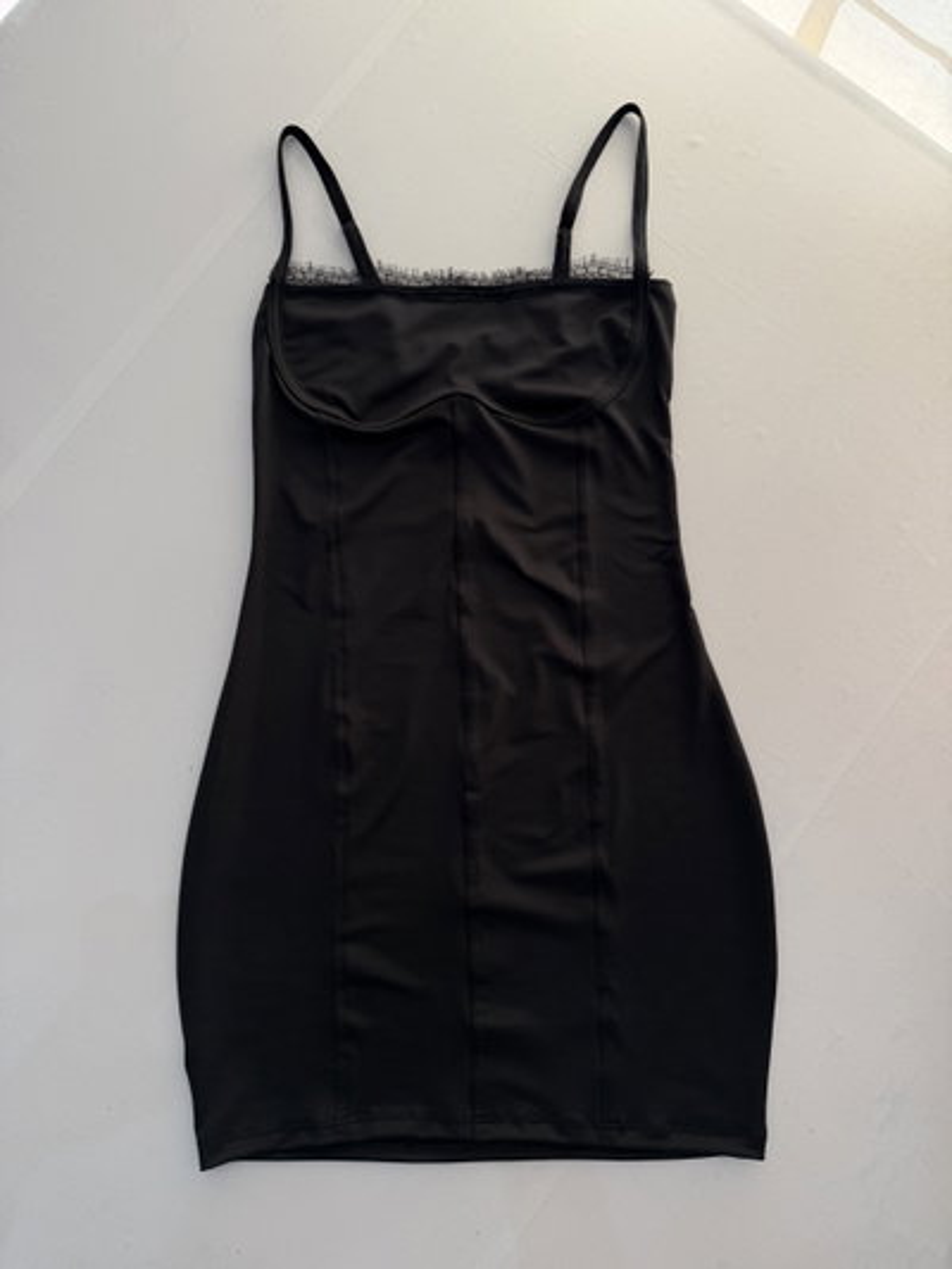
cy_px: 634
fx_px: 880
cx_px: 476
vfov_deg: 71.6
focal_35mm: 24
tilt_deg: -83.6
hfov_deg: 56.8
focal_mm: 6.76
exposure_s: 1/772
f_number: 1.78
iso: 80
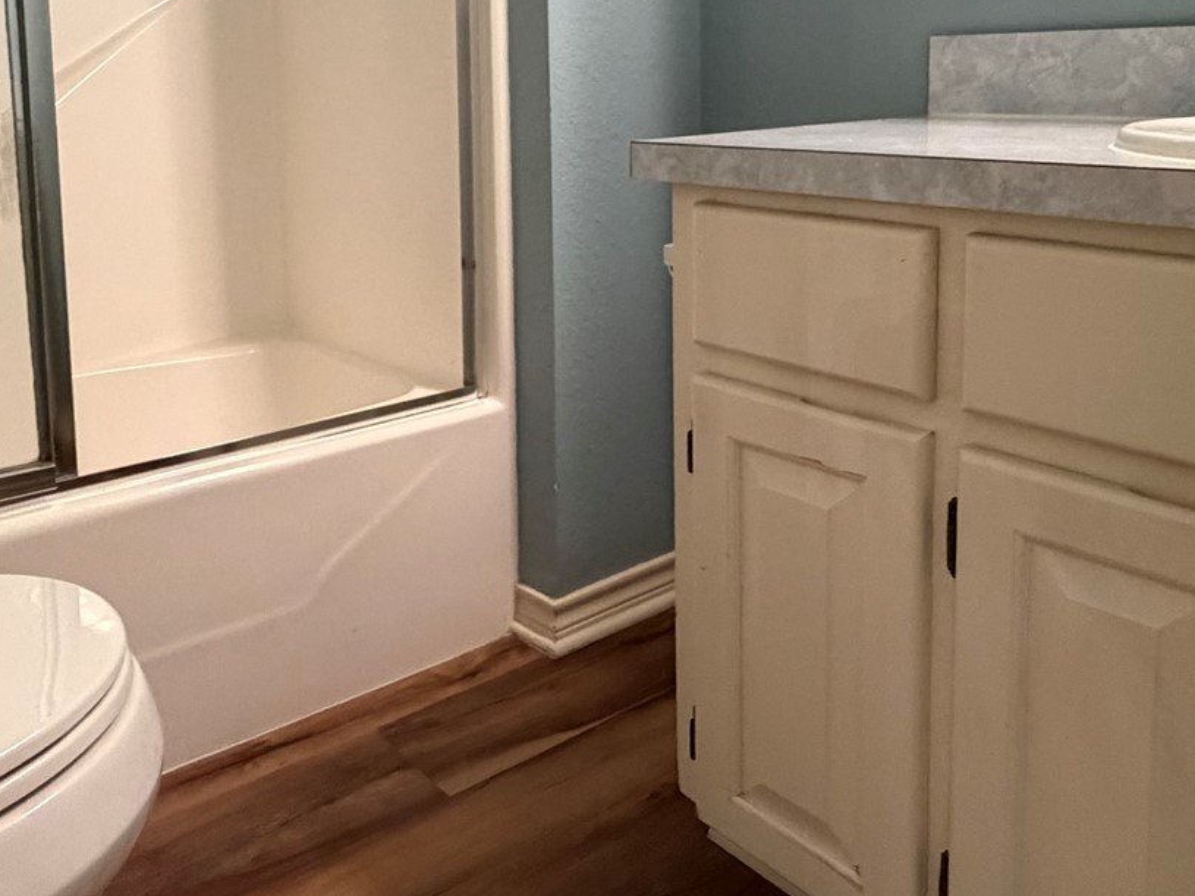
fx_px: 1139
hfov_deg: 54.7
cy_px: 194
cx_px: 449
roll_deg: +1.5
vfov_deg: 41.3
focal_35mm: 33
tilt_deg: -6.8
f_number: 2.2
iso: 500
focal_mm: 2.22
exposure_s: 1/60
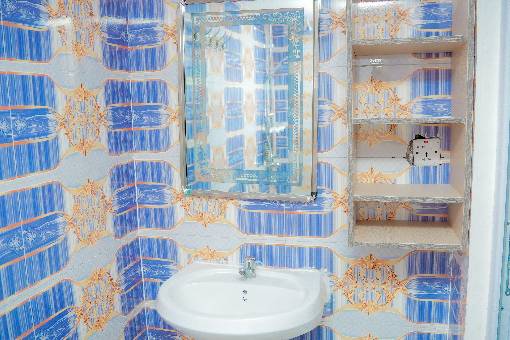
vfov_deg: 43.6
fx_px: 425
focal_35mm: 30
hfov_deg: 61.9
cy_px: 167
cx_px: 272
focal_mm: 17
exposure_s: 1/125
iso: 100
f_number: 2.8
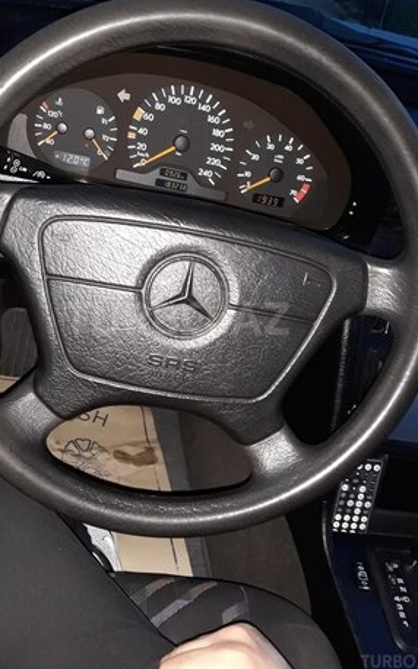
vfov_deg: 61.2
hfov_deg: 40.5
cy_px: 318
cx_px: 177
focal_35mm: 31
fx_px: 565
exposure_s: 1/33
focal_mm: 3.71
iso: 200
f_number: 1.7
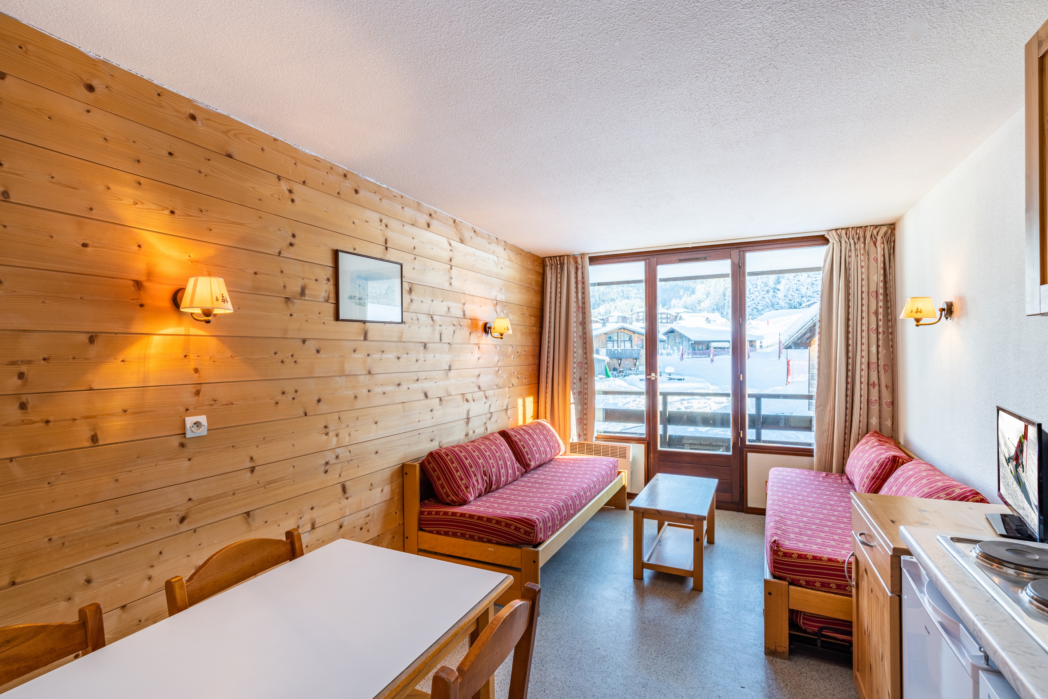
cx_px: 524
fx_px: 466
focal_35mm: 16
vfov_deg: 73.8
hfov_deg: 96.7
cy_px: 350
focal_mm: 16
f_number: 11
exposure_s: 1/20
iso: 100
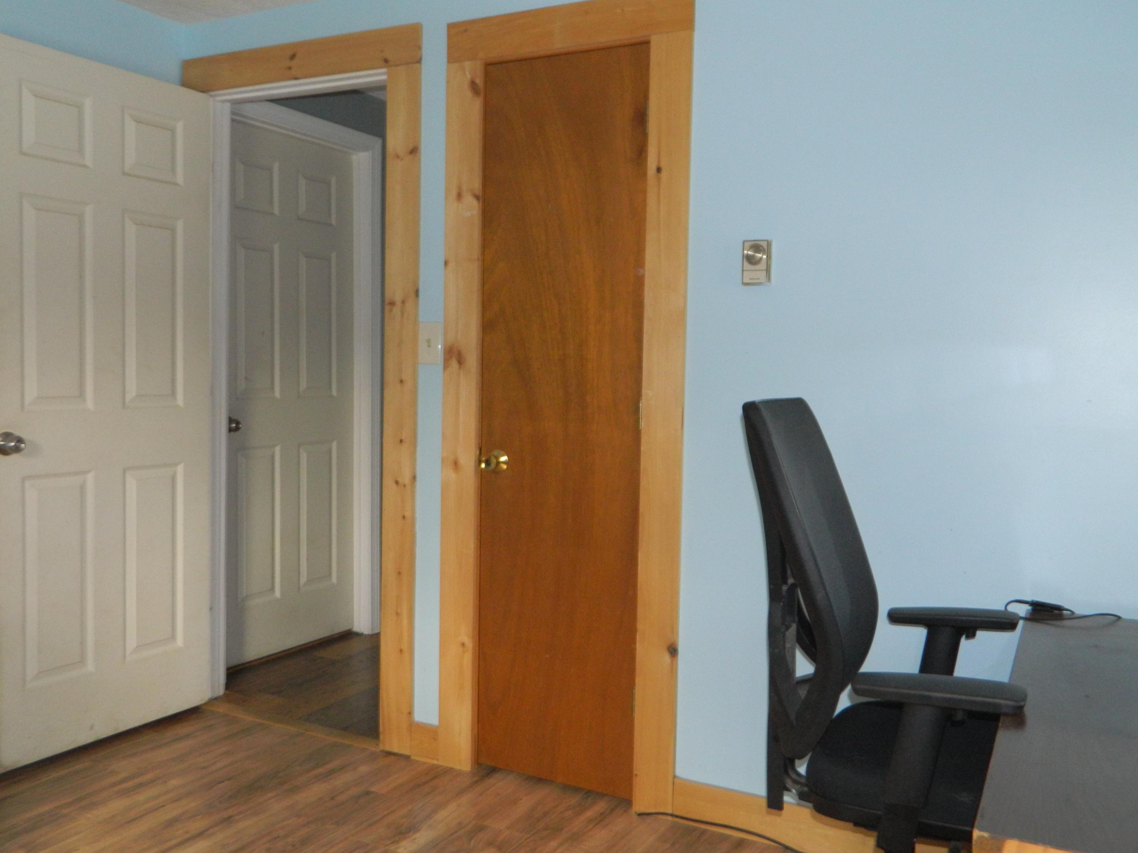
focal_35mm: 28
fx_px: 920
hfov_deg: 63.5
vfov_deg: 49.7
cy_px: 426
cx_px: 569
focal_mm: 5.1
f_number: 3.2
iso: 200
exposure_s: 1/30
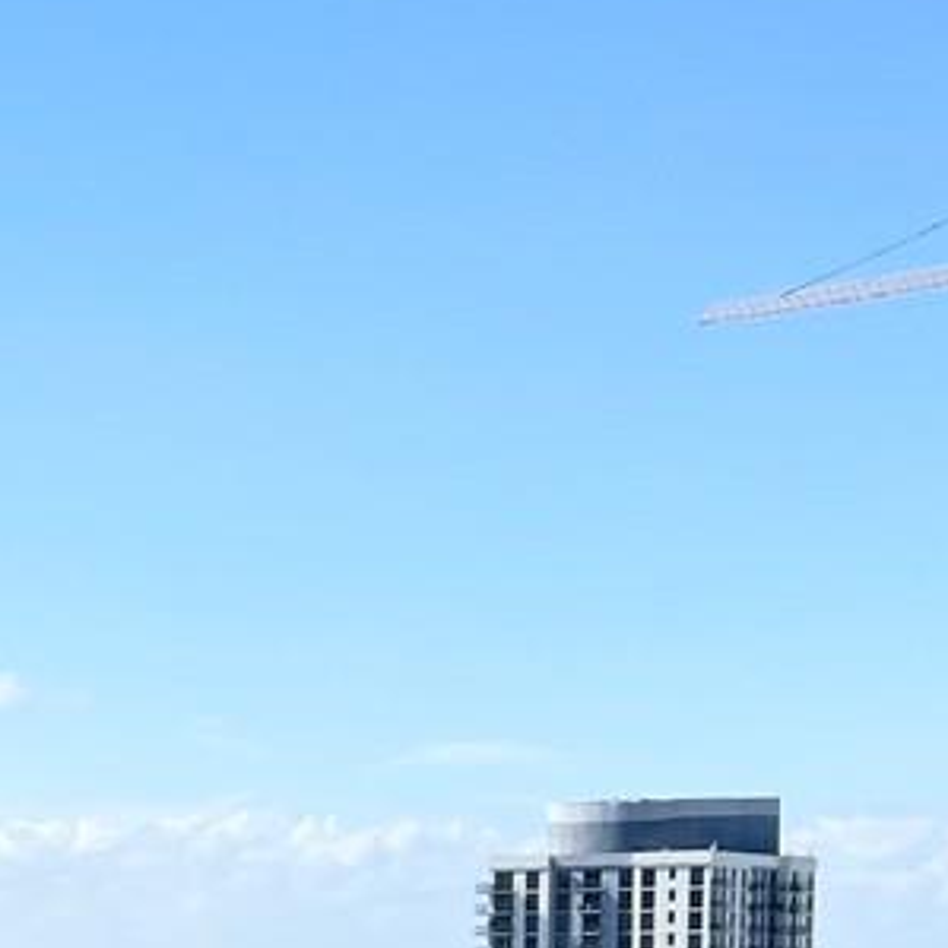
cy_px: 1246
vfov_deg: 13.6
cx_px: -767
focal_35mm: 123
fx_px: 3811
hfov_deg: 12.8
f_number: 1.5
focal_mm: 5.7
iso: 50
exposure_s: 1/6211
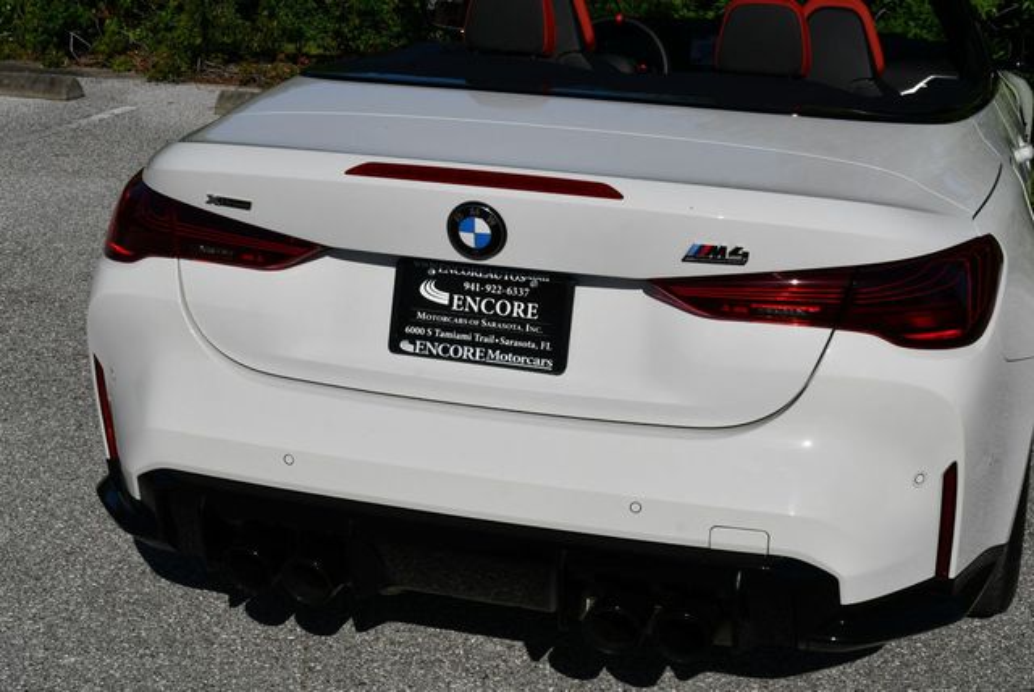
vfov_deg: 23.4
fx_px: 1667
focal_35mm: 58
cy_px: 346
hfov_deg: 34.5
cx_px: 517
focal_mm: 29
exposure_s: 1/500
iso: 100
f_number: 11
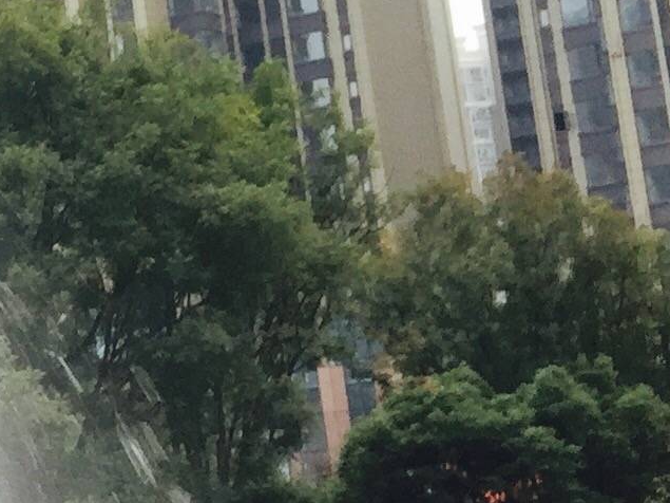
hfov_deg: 10.9
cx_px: -1018
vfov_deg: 9.9
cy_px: 174
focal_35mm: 149
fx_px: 2883
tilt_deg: +11.1
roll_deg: +0.5
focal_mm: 4.15
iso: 32
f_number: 2.2
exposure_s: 1/33
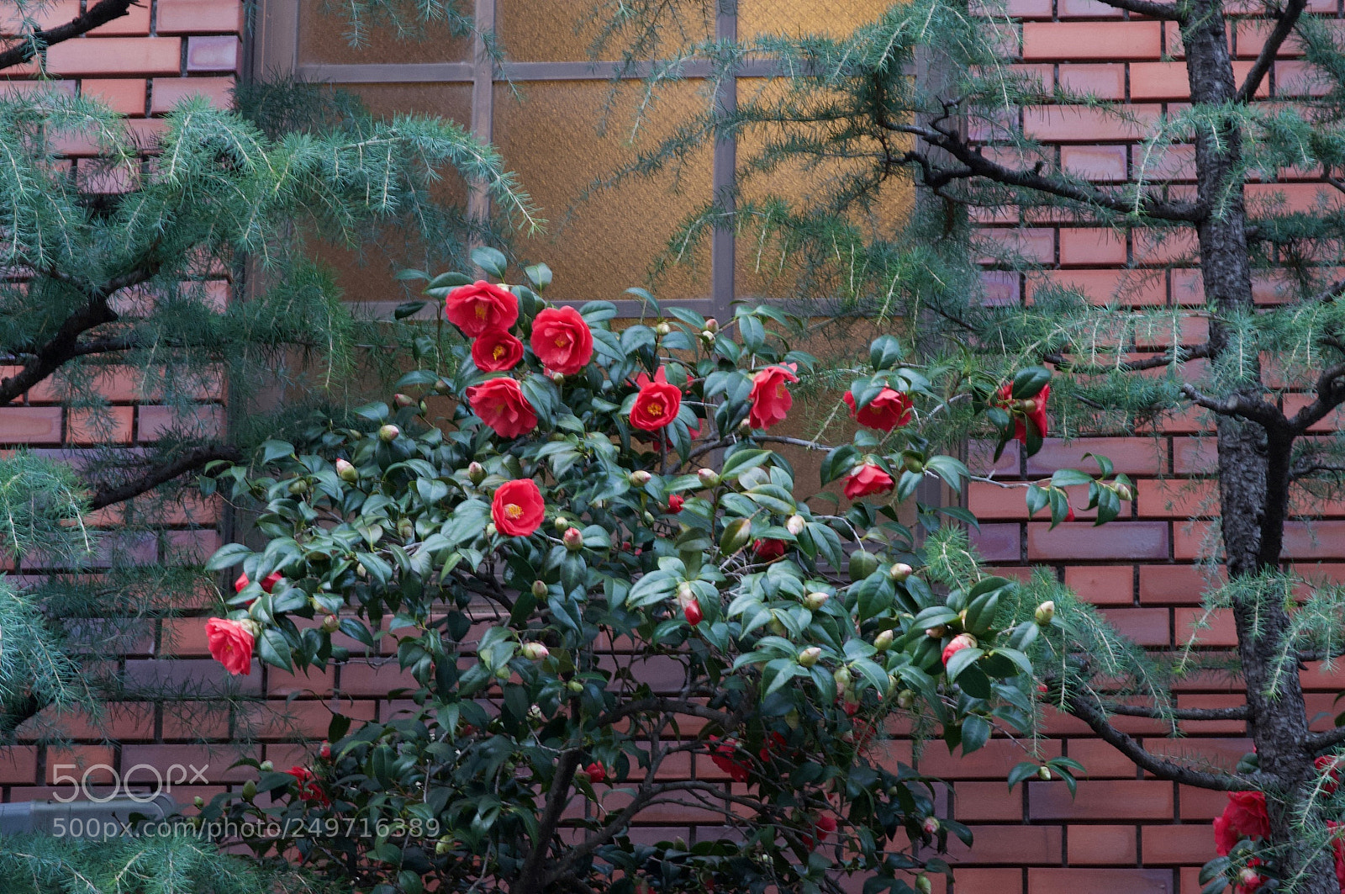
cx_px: 672
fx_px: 4758
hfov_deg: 16.1
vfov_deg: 10.7
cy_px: 447
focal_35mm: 128
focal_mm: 85
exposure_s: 1/30
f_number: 9
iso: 1000
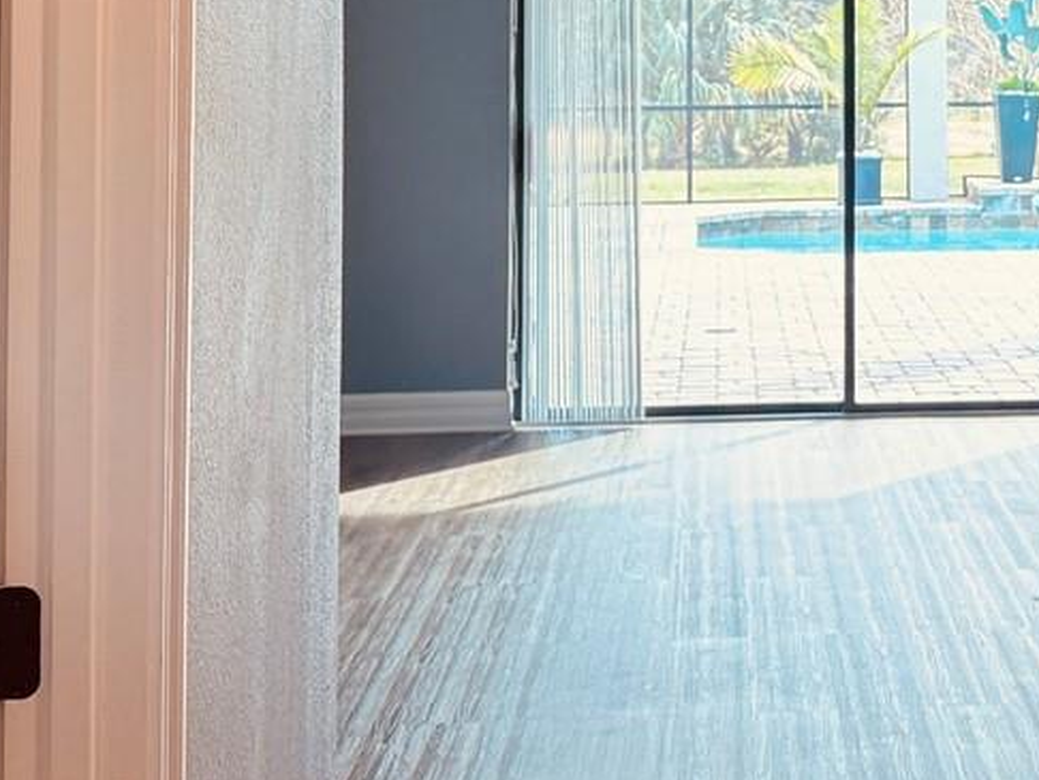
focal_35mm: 79
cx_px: 932
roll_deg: +0.9
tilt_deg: +1.9
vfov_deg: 18.0
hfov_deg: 24.0
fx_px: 2372
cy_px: -66
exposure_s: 1/60
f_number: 1.78
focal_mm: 6.76
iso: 160
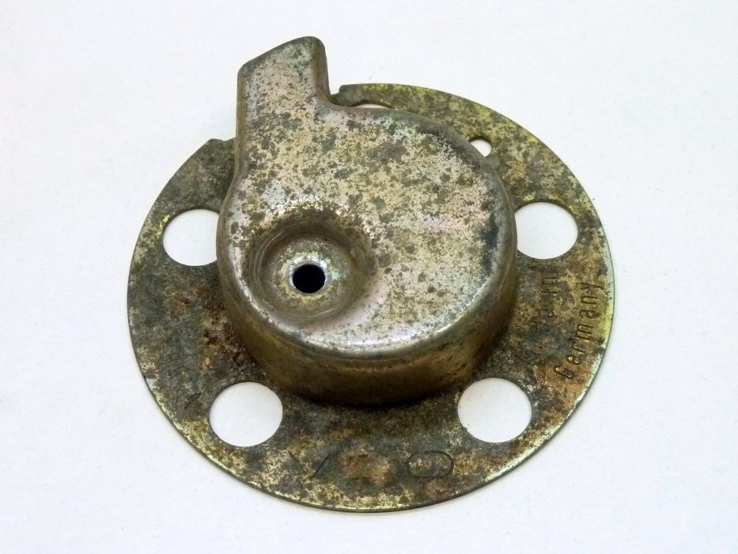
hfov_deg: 32.7
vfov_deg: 24.8
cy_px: 277
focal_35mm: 59
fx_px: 1258
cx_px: 369
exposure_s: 1/40
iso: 320
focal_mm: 9.7
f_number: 3.9
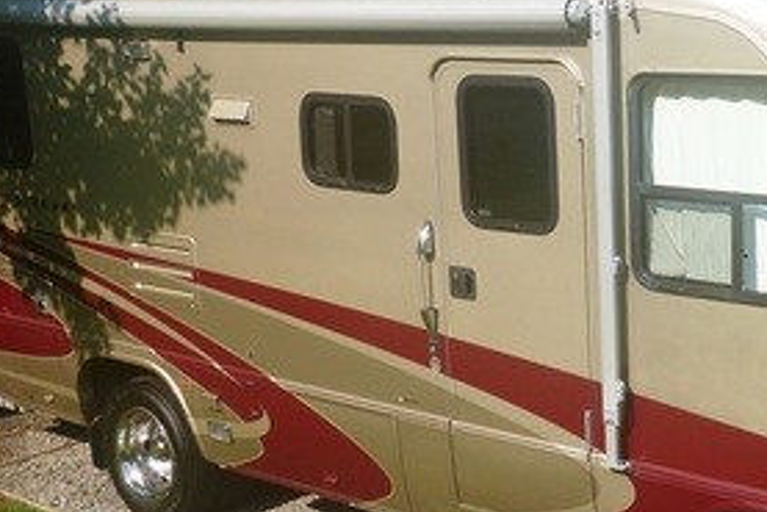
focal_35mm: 74
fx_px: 1577
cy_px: 285
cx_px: 557
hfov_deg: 27.0
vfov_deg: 18.4
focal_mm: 5.4
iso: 100
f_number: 4
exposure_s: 1/500
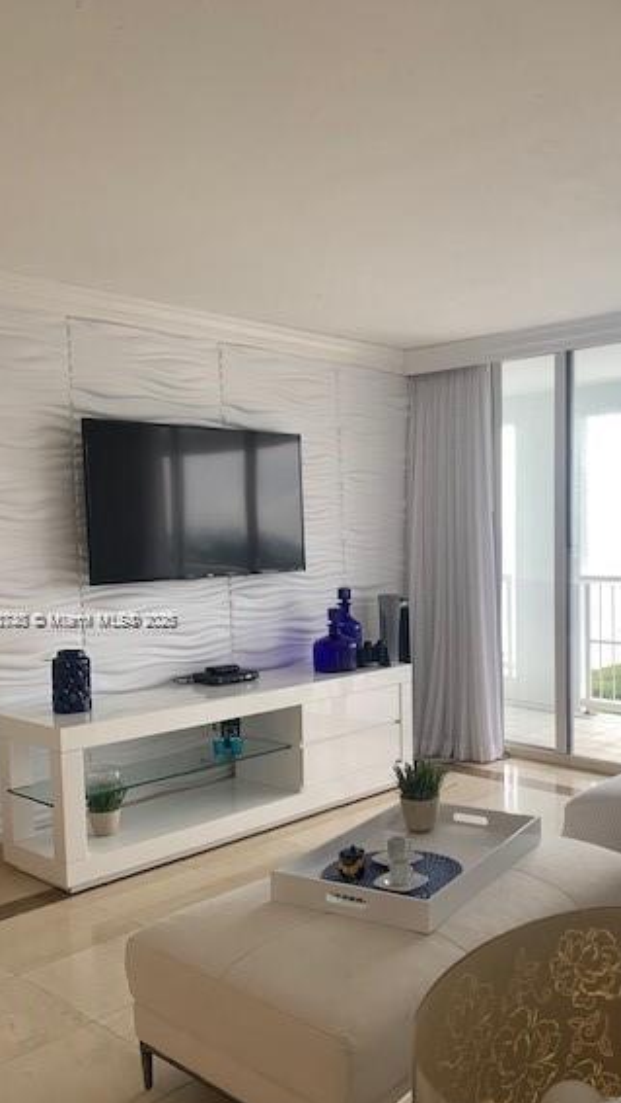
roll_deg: +1.5
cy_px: 621
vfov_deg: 60.8
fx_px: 937
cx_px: 419
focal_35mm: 32
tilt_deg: -2.8
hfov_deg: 36.3
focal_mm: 4.25
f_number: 1.8
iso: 32
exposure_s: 1/120
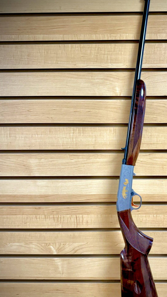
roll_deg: +0.0
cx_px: 145
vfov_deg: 56.5
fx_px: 275
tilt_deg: -4.1
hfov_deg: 32.3
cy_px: 164
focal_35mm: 35
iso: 160
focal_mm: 6.76
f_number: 1.78
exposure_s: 1/120
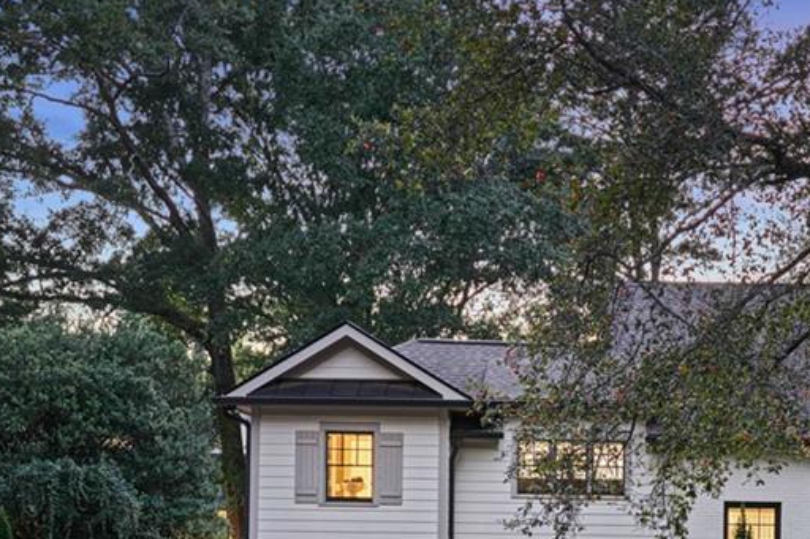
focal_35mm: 56
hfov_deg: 34.6
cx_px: 642
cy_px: 525
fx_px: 1260
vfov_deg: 23.3
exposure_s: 1/13
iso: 1000
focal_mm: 14.45
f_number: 2
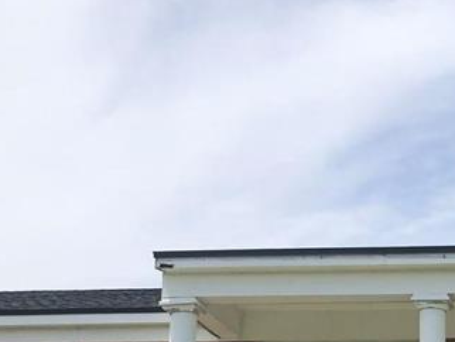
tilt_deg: +7.4
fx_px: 1171
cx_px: 492
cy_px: 469
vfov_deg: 15.6
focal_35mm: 89
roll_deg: +0.5
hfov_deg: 21.0
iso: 20
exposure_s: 1/2703
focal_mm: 4
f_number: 1.8
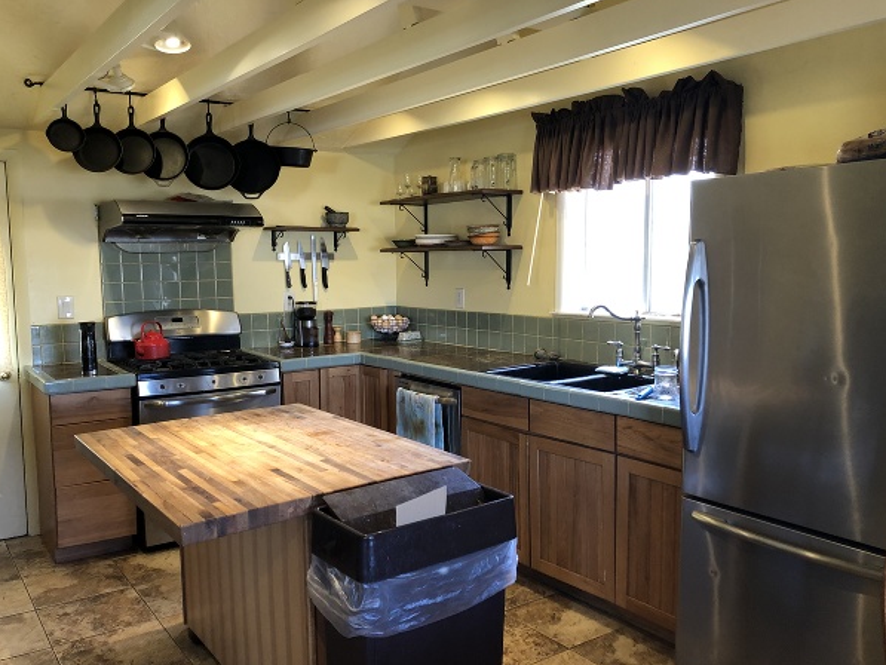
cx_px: 438
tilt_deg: -6.8
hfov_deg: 60.0
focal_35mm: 30
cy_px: 344
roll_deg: +0.3
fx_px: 768
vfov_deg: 46.8
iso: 50
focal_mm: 3.99
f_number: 1.8
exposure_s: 1/15
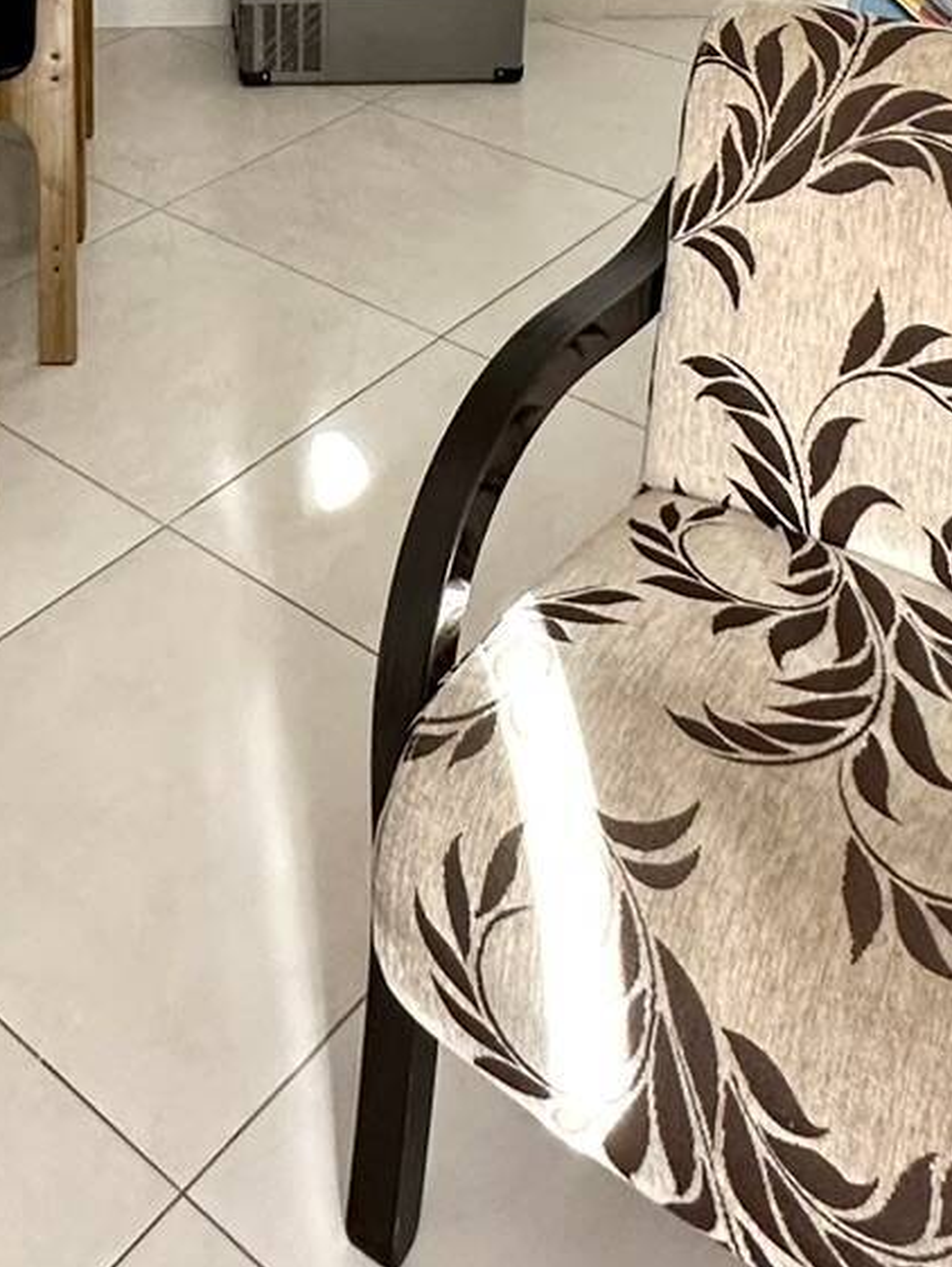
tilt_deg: -4.4
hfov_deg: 28.0
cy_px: -532
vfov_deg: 28.0
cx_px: 203
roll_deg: -0.9
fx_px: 1869
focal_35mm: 51
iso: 200
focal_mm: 2.22
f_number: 2.2
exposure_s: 1/99
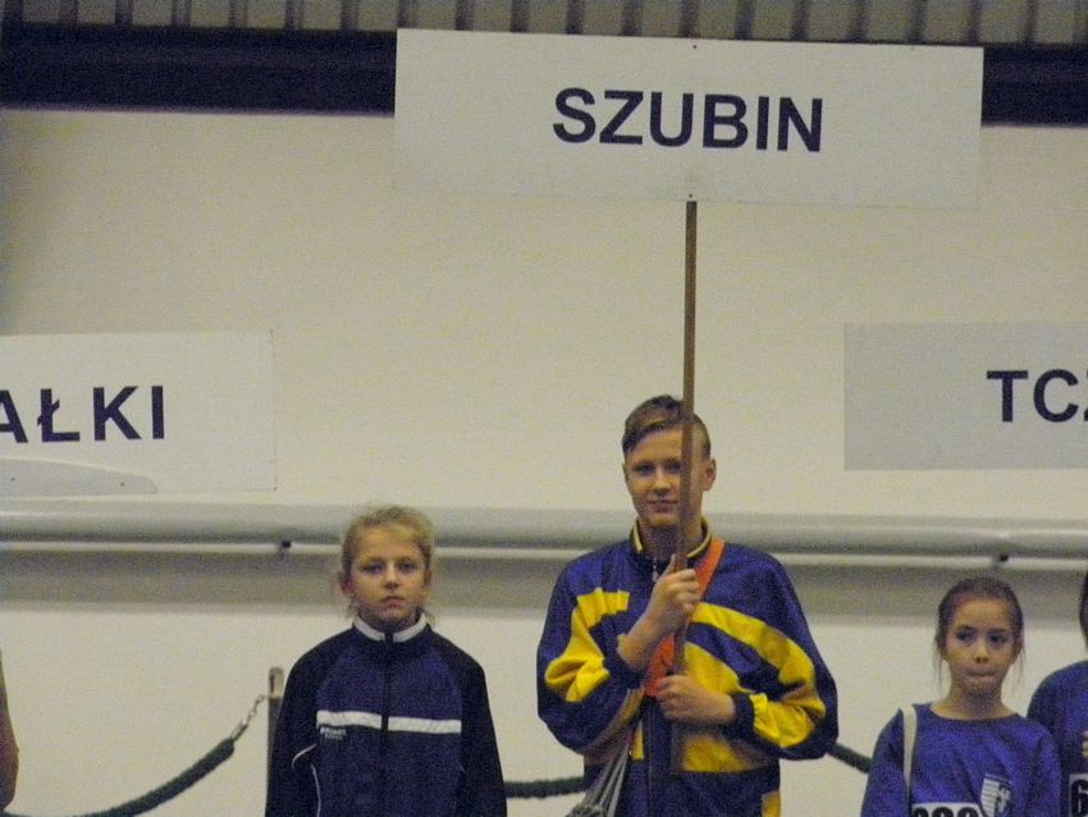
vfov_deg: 3.9
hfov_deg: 5.2
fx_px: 11916
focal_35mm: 379
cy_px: 408
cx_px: 544
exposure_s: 1/250
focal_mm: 67.7
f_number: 5.4
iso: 1600
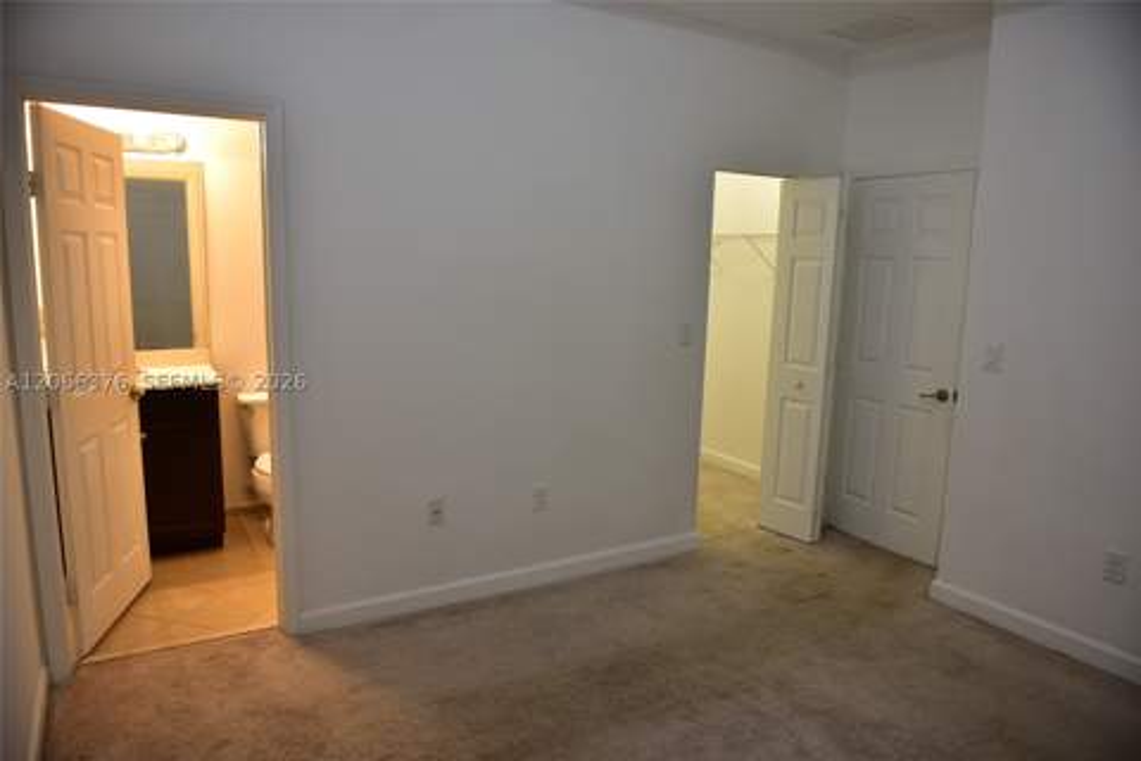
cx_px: 570
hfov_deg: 73.7
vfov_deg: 53.1
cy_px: 380
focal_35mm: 24
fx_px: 761
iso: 800
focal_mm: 24
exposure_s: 1/100
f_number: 3.2
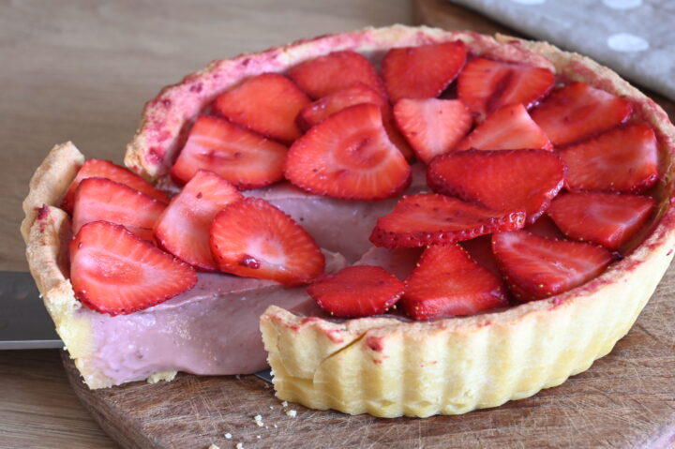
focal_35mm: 69
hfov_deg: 29.3
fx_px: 1293
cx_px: 338
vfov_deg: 19.7
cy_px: 224
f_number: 7.1
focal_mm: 46
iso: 640
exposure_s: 1/20
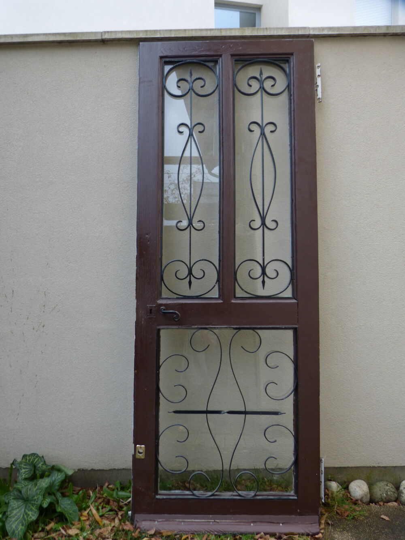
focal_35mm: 27
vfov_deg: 65.3
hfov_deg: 51.4
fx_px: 421
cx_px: 202
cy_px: 270
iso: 100
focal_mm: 4.7
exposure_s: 1/25
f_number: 2.8
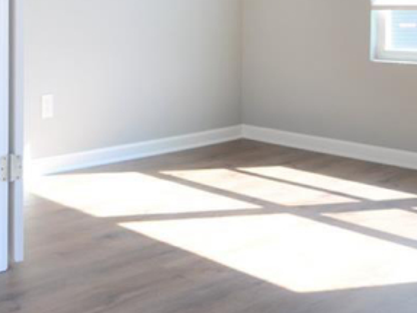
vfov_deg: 25.7
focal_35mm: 53
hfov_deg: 33.3
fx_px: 638
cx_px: 6
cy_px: -20
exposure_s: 1/125
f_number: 5.6
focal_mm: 14
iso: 400
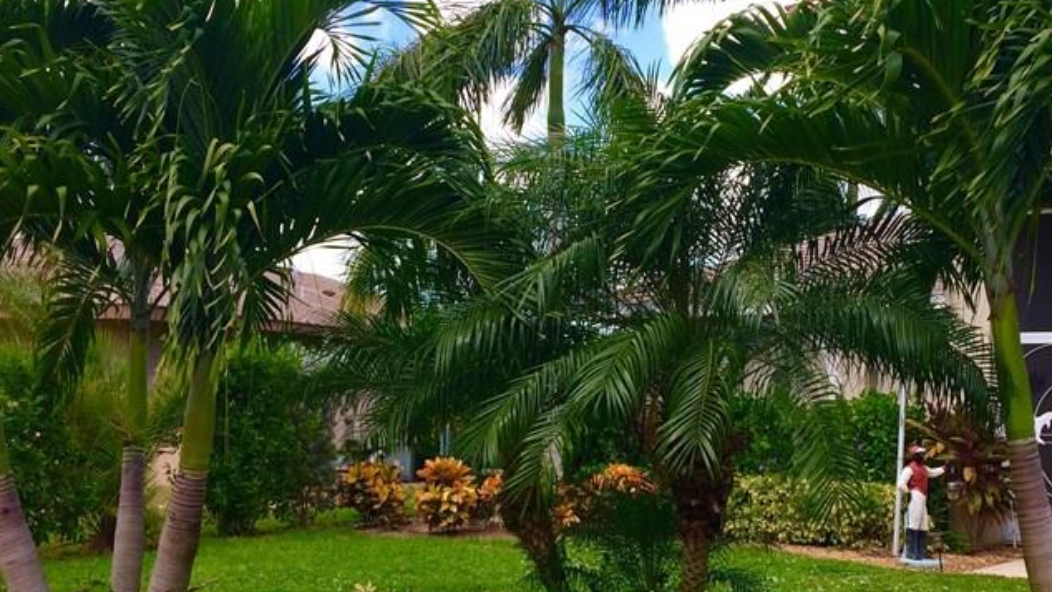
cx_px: 601
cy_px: 347
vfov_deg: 23.5
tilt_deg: +0.7
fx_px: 1423
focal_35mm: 51
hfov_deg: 40.5
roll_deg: +0.2
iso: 32
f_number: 2.2
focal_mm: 4.15
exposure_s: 1/838
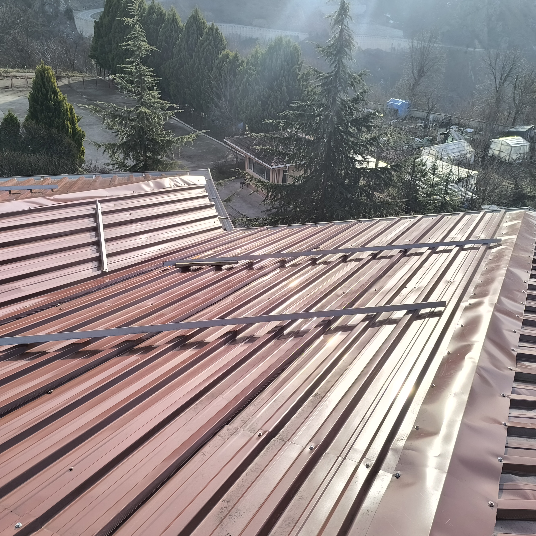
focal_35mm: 31
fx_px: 543
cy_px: 263
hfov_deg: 52.4
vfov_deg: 52.5
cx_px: 242
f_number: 1.65
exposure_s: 1/1304
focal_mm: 6.14
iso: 50
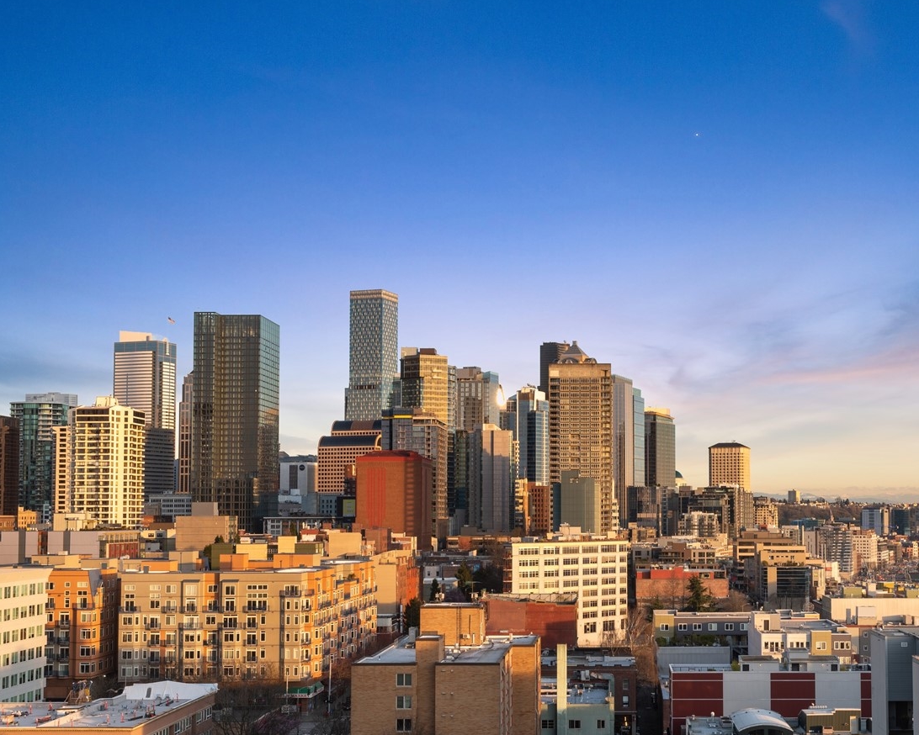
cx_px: 602
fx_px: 1387
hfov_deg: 36.3
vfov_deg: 29.6
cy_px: 444
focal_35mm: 51
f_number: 8
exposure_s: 1/60
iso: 200
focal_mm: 35
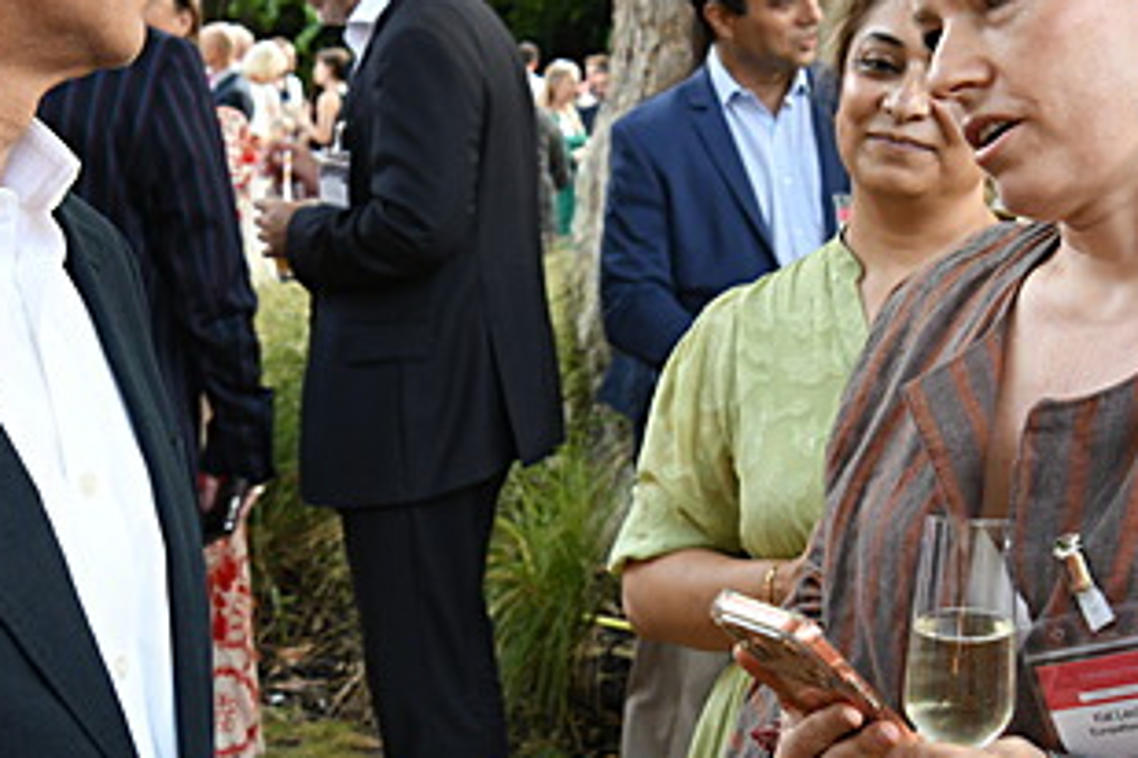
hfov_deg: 23.1
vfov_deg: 15.5
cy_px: 410
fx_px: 2782
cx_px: 538
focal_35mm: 88
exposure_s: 1/30
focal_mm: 34
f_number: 6.3
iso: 400
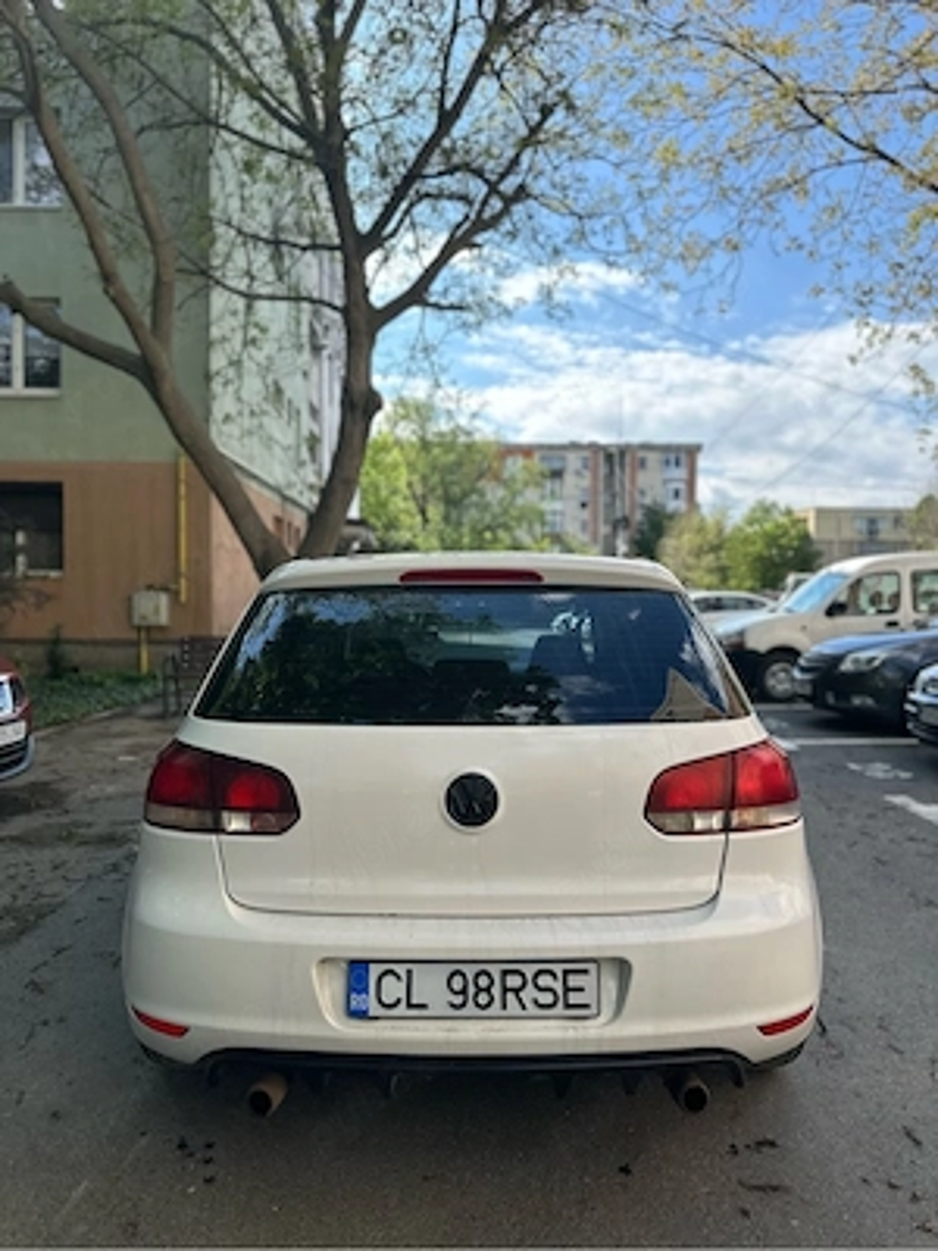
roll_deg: -0.8
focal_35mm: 24
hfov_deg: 56.8
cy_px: 626
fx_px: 867
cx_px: 469
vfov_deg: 71.6
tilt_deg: -1.1
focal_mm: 6.86
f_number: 1.78
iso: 80
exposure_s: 1/2660
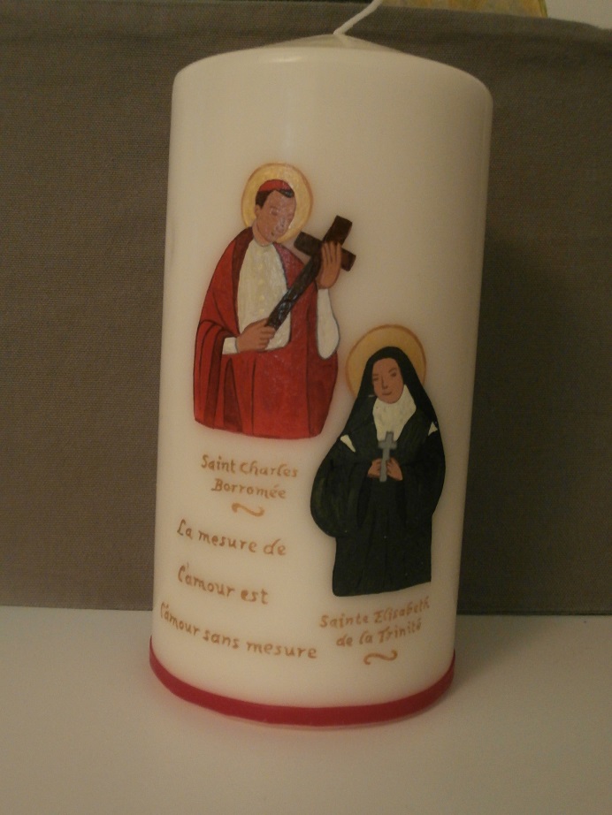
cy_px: 408
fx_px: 895
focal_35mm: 38
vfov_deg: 49.0
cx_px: 306
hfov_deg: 37.7
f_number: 3.9
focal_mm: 6.67
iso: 400
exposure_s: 1/8
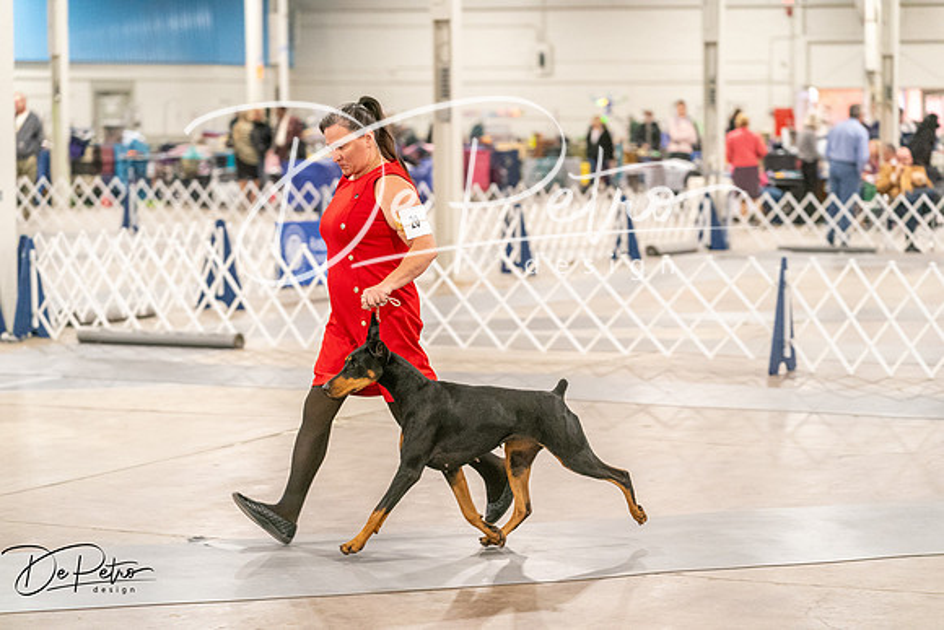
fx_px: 2728
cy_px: 315
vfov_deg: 13.2
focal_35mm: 104
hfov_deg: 19.6
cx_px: 472
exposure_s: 1/250
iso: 6400
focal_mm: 104
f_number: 3.2
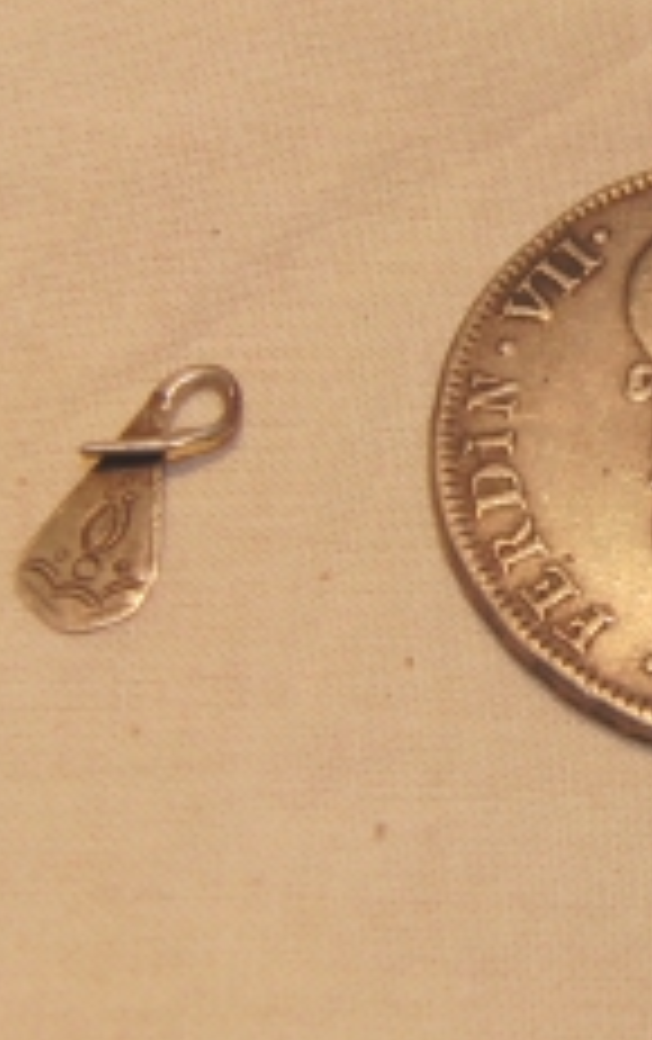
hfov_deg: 12.8
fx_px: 2806
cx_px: 872
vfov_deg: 21.0
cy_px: 428
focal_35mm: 99
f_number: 3.2
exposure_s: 1/160
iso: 100
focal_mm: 7.9
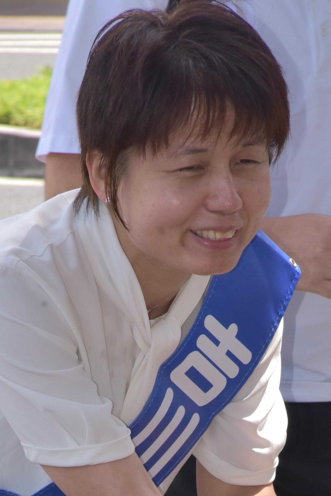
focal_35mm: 135
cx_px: 166
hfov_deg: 10.2
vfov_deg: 15.2
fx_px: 1860
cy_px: 248
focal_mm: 135
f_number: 14
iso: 500
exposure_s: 1/200
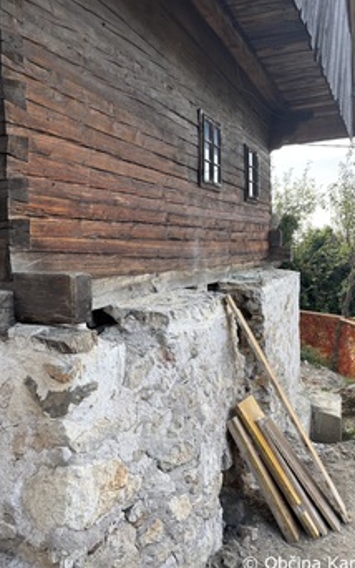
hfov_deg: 43.2
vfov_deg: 64.6
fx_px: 449
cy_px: 274
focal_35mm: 29
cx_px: 171
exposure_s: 1/510
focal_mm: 5.96
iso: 50
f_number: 1.6
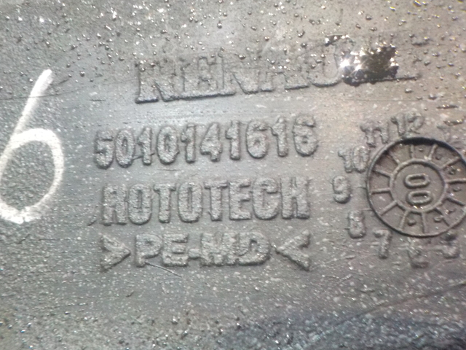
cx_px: 233
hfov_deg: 60.0
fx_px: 404
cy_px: 175
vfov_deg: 46.8
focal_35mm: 30
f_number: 3.3
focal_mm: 4.1
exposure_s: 1/4
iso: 800
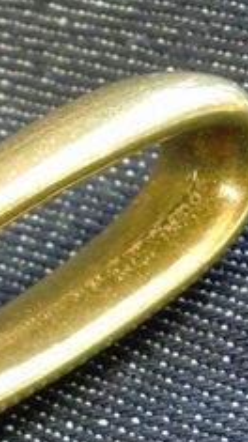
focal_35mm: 115
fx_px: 1346
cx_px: -344
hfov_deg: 9.4
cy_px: 489
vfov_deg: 17.9
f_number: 2.8
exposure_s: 1/60
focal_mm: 5.58
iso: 100
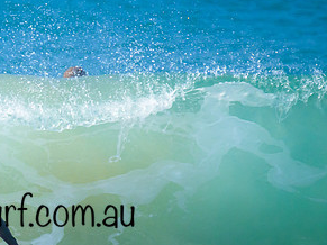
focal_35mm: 1372
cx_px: -55
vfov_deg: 1.1
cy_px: 157
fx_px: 12955
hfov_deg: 1.4
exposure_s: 1/2000
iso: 1800
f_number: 8
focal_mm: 560
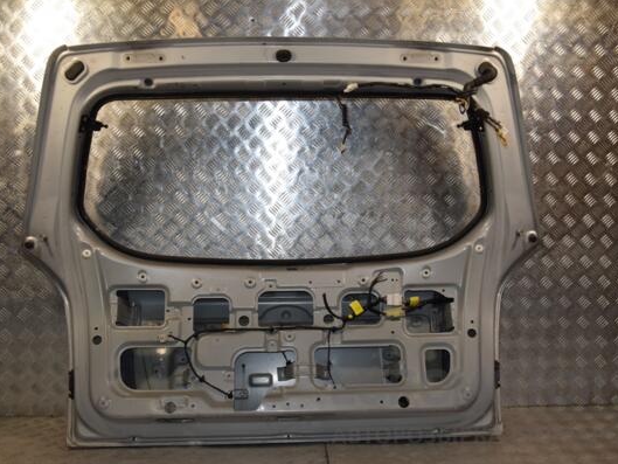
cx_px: 310
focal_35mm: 36
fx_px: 643
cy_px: 231
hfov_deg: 51.3
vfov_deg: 39.7
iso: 800
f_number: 9
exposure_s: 1/200
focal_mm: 22
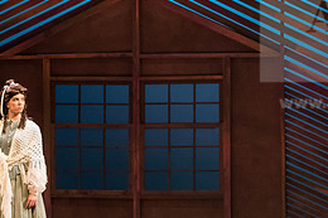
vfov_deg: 6.8
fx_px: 1830
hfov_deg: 10.2
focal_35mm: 201
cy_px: 129
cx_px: 222
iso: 5000
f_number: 4
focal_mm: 90
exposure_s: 1/320
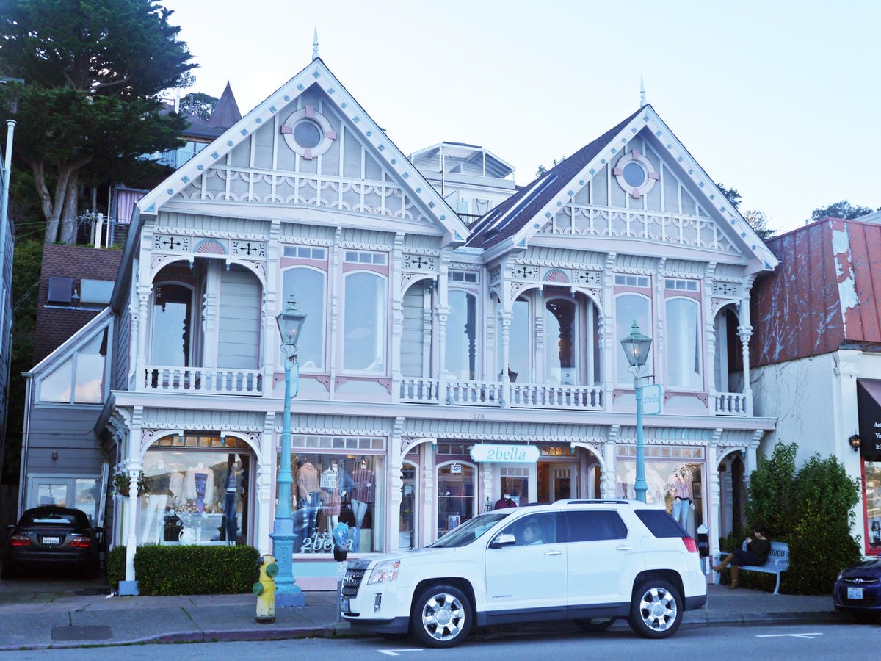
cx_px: 440
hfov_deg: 42.9
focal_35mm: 44
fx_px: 1120
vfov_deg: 32.9
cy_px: 330
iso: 160
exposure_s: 1/160
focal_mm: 22
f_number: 6.3
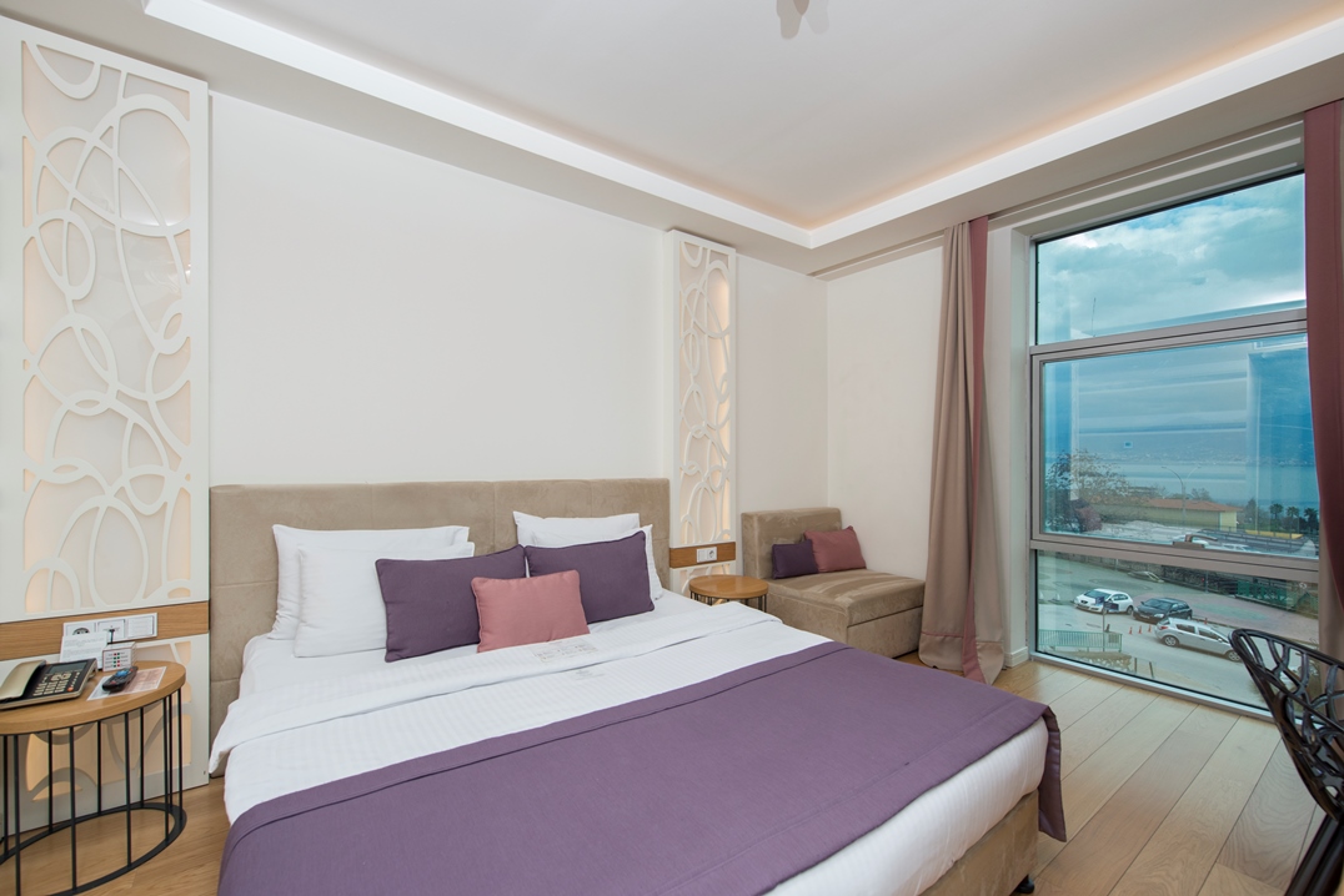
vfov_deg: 81.2
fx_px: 523
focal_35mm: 14
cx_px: 672
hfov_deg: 104.2
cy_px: 448
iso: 400
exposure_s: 1/80
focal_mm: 14
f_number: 5.6
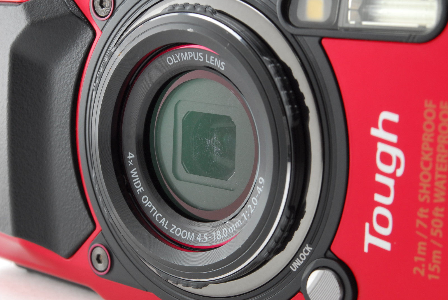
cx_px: 224
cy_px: 150
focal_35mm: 82
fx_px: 1028
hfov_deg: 24.6
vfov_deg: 16.6
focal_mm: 55
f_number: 20
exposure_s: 1/100
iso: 400
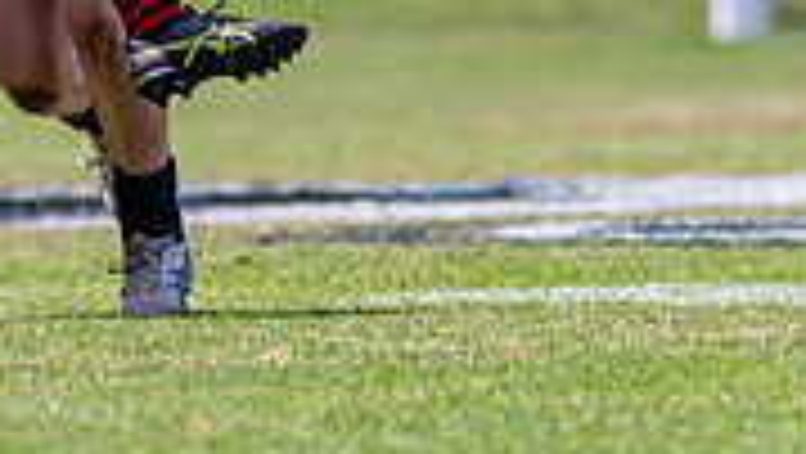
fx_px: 31290
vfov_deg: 0.8
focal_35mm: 1463
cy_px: -245
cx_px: 153
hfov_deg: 1.5
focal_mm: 420
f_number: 6.3
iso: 800
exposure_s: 1/2500
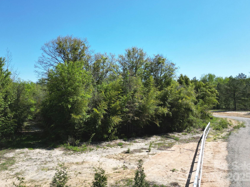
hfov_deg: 61.5
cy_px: 76
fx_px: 209
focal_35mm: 29
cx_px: 112
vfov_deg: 48.0
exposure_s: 1/2500
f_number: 1.7
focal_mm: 6.72
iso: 110
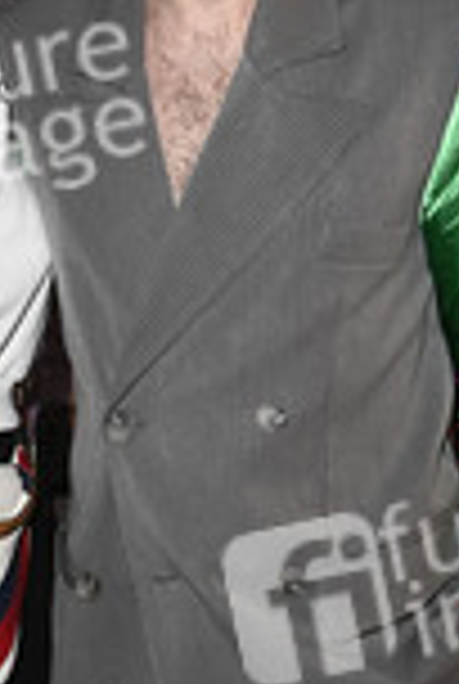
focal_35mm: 84
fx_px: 1599
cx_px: 45
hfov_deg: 16.1
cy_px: 356
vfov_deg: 24.1
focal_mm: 32
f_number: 5.6
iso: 2000
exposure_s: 1/60
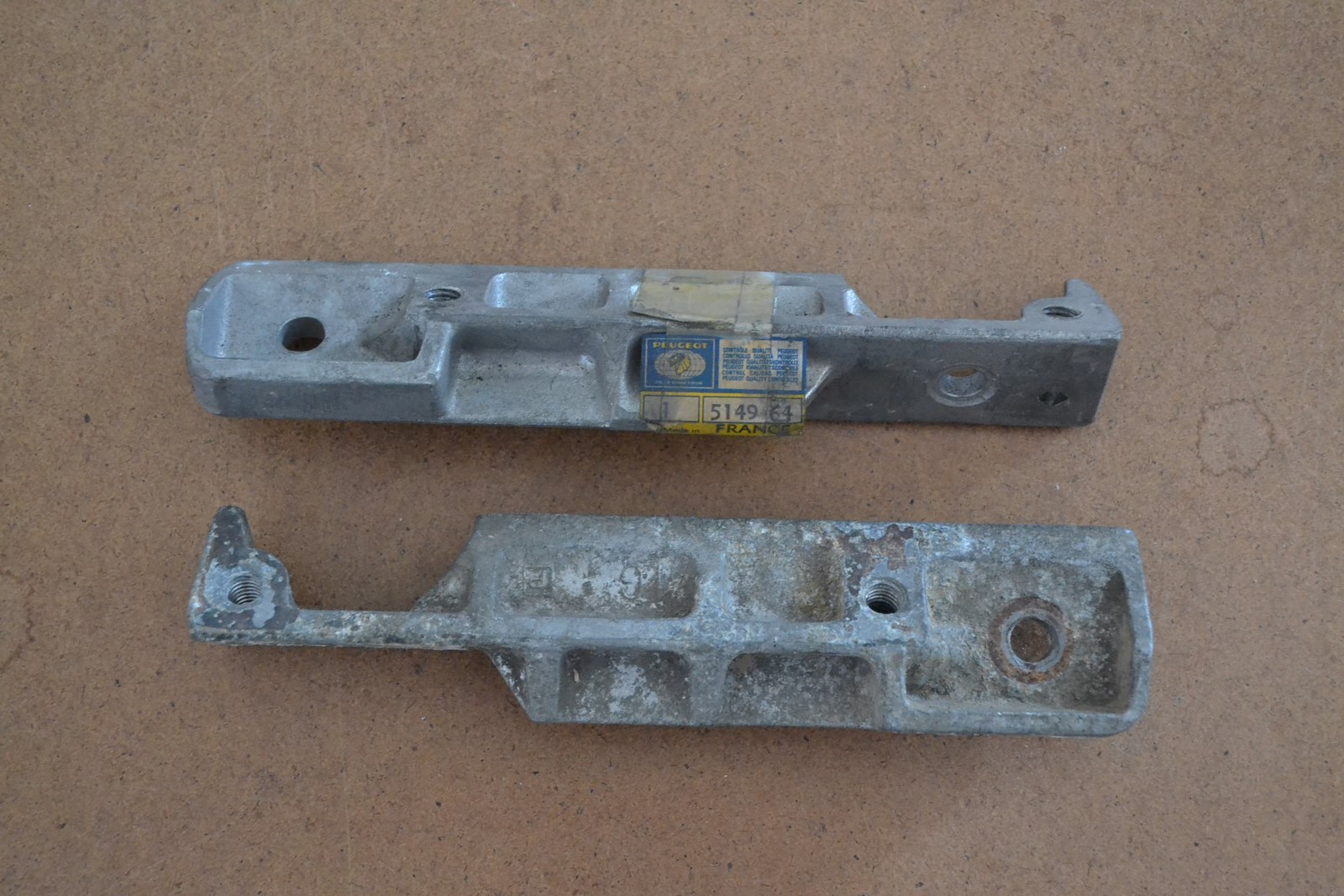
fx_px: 1904
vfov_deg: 26.5
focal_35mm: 51
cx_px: 672
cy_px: 448
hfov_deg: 38.9
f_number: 5
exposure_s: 1/20
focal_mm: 34
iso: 3200
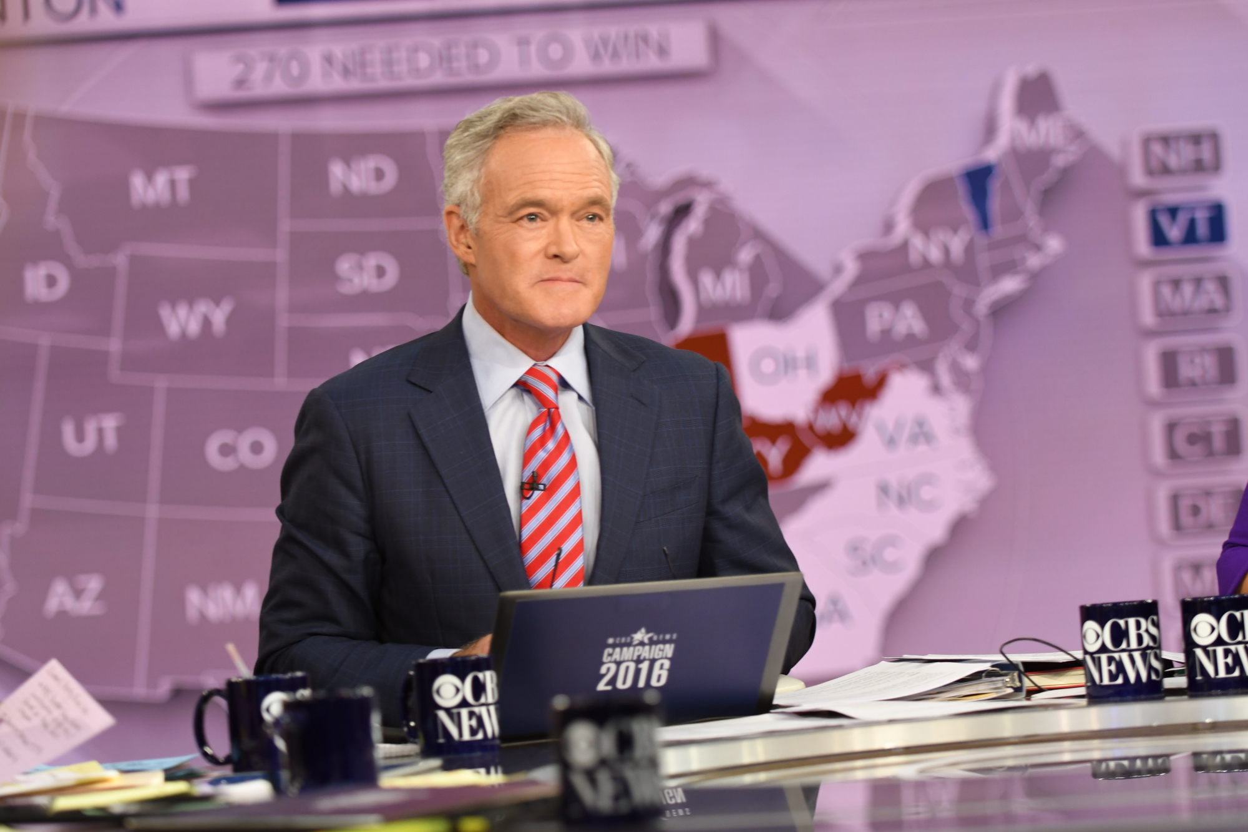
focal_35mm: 153
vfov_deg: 9.0
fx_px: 5303
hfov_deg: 13.4
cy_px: 416
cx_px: 624
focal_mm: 102
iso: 800
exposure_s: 1/125
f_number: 2.8
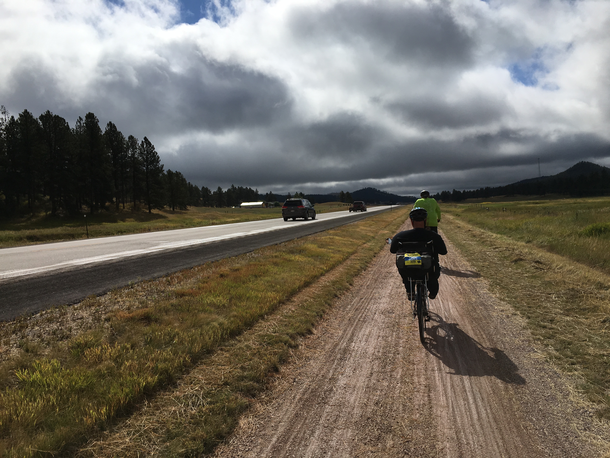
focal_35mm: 29
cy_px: 229
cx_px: 305
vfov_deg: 48.2
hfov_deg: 61.7
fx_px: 511
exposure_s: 1/5917
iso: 25
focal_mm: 4.15
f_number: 2.2
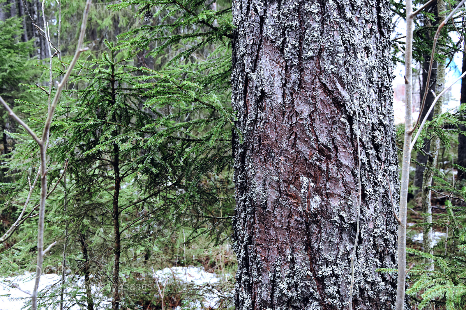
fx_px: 505
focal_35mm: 39
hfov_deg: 49.6
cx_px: 233
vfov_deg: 34.2
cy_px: 155
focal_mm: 26
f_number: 6.3
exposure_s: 1/160
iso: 800
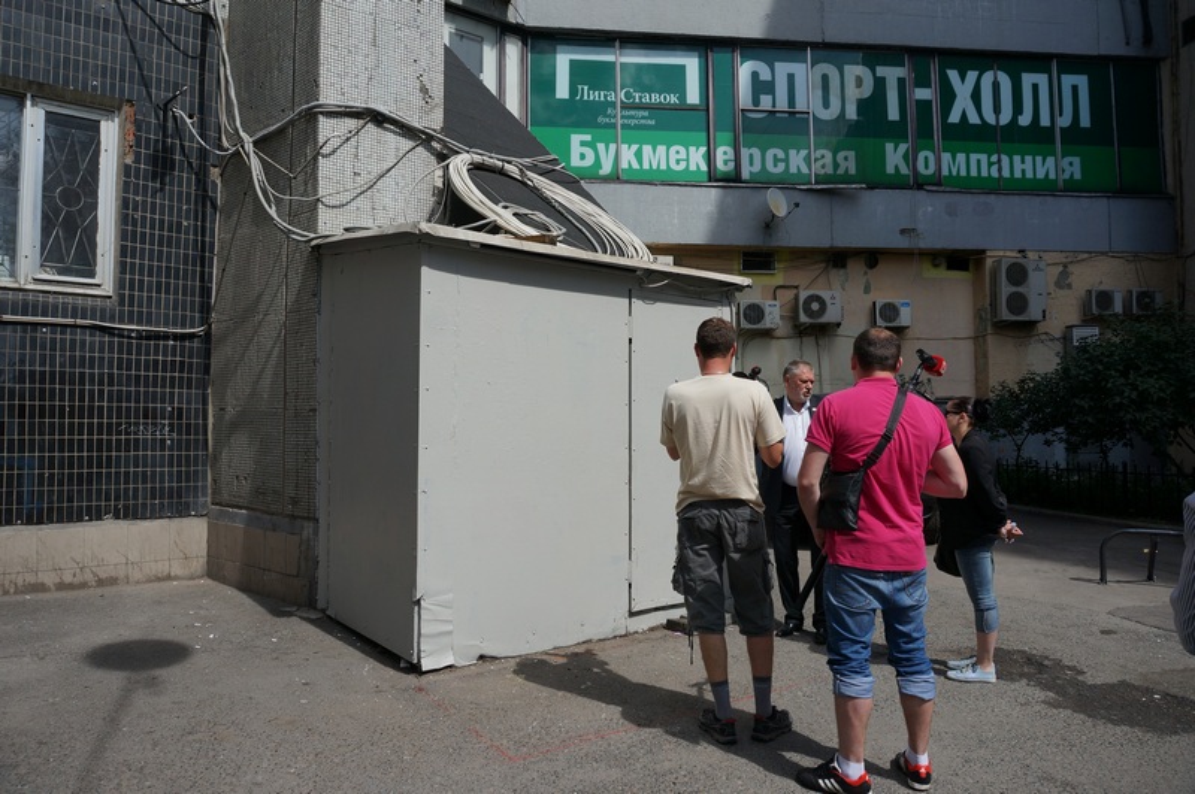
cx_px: 598
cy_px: 397
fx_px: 796
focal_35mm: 24
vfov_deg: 53.1
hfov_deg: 73.8
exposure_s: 1/320
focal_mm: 16
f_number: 8
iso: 100
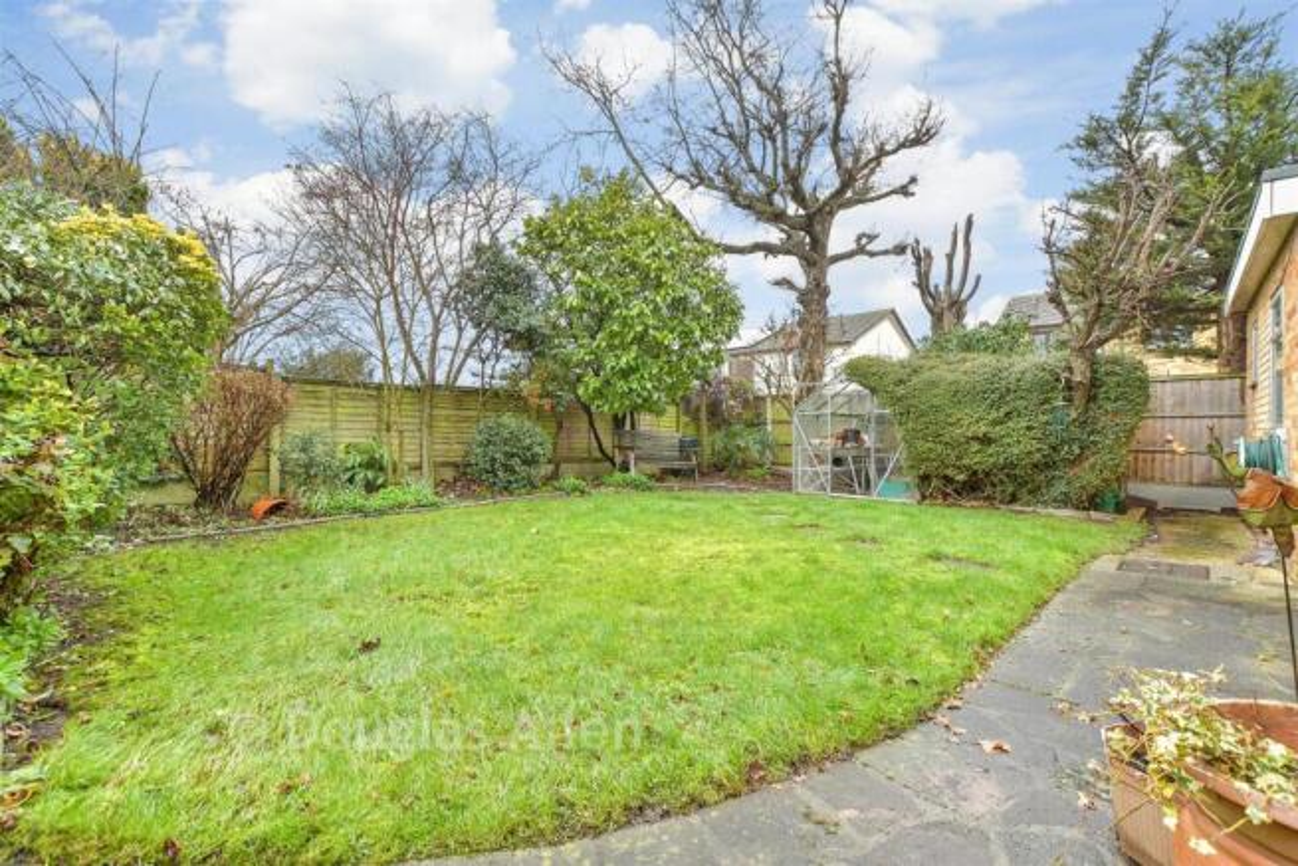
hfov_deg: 100.4
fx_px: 541
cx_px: 649
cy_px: 433
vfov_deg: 77.4
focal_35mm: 15
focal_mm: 10
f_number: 7.1
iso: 400
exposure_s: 1/40
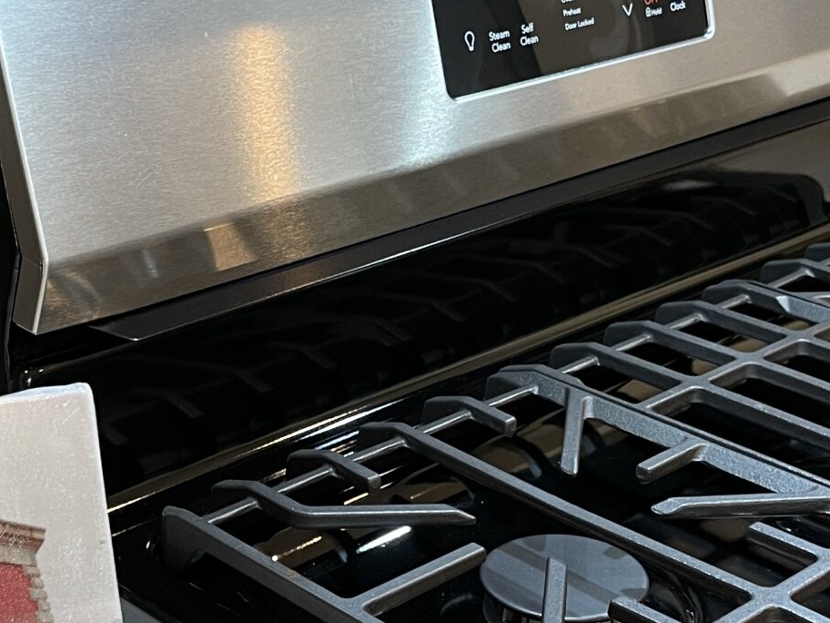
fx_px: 1750
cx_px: 380
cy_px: 289
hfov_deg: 26.7
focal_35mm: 73
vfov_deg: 20.2
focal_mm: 5.1
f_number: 1.6
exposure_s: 1/60
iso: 160
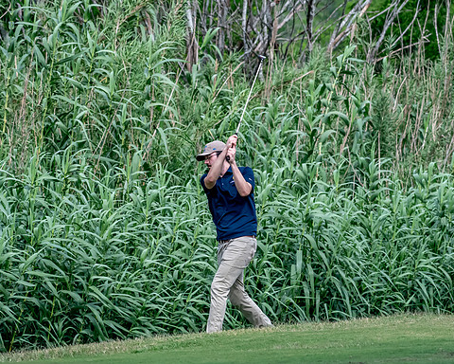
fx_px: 5254
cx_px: 222
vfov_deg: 4.0
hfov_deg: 4.9
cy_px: 182
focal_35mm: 391
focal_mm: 230
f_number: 5.6
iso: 1250
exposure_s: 1/2000
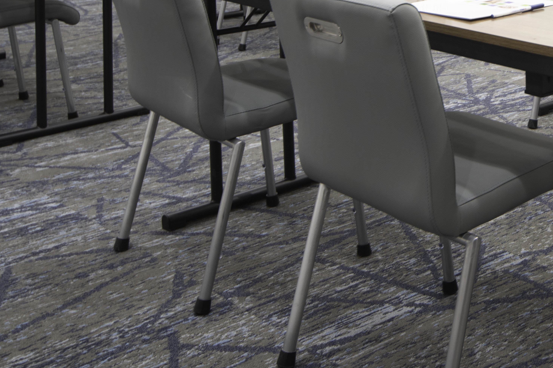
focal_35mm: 59
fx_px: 906
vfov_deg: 22.4
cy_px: 34
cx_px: 555
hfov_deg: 31.4
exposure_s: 1/3
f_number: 5.6
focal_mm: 21
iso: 100
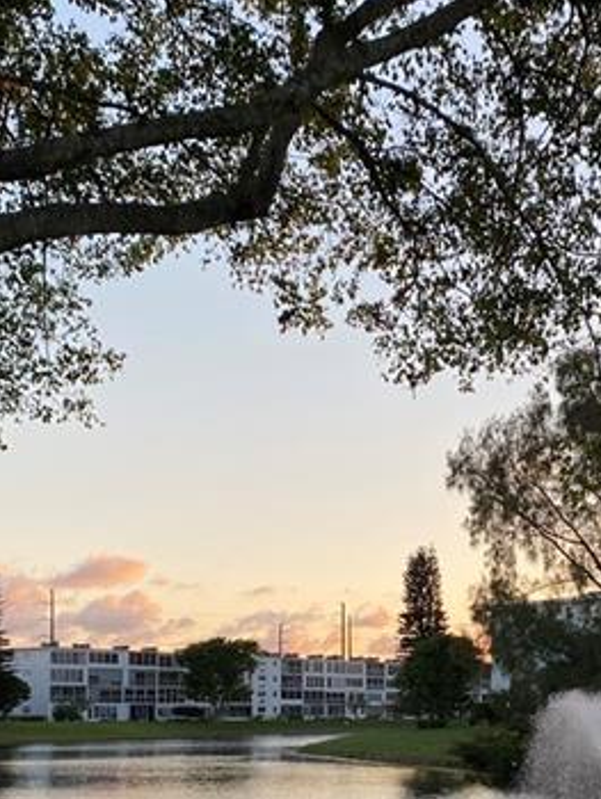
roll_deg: -0.4
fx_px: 1318
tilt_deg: +4.0
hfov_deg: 25.6
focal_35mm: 57
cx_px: 363
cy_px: 637
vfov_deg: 32.8
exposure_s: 1/479
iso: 32
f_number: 1.8
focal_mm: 4.25
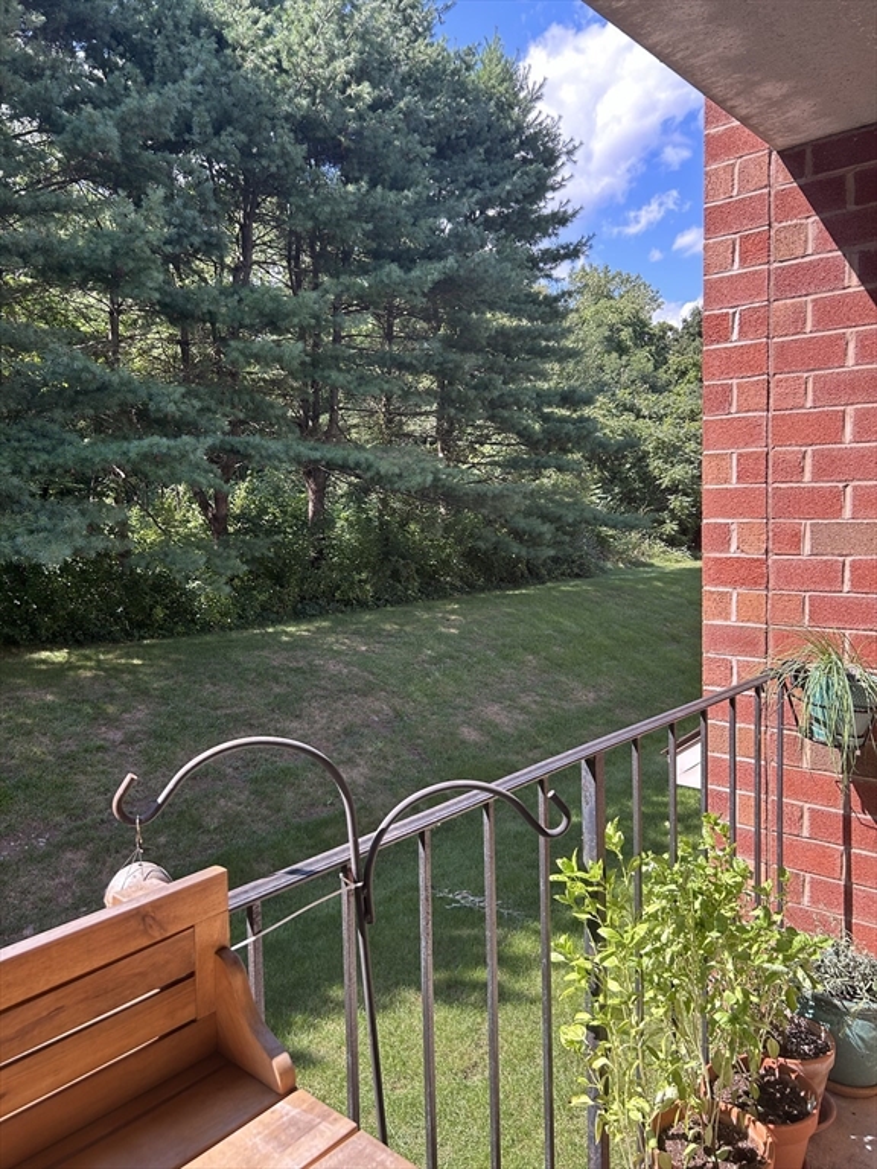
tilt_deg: -4.0
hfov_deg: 53.1
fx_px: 878
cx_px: 438
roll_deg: +1.7
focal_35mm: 26
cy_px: 584
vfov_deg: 67.3
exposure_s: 1/723
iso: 50
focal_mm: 5.7
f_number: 1.5
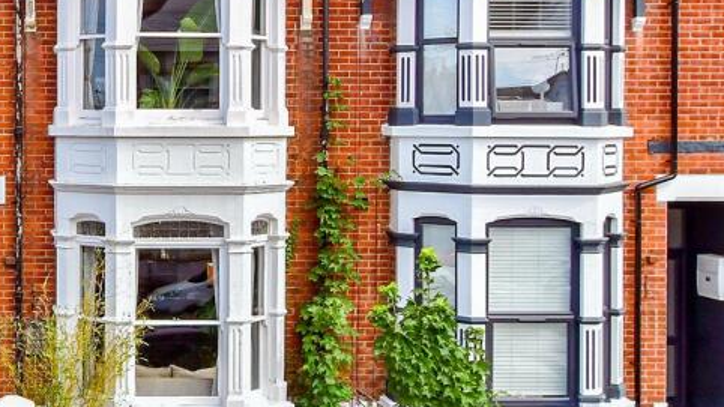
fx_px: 941
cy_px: 131
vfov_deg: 24.3
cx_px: 53
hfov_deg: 38.7
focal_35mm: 49
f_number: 8
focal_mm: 15
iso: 640
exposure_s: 1/500
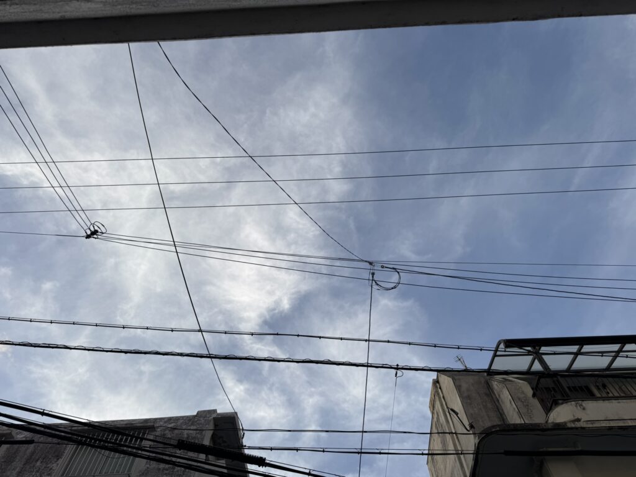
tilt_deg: +62.5
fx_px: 441
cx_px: 318
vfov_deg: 56.8
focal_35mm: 24
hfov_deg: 71.6
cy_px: 238
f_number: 1.78
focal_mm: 6.76
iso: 80
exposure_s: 1/832
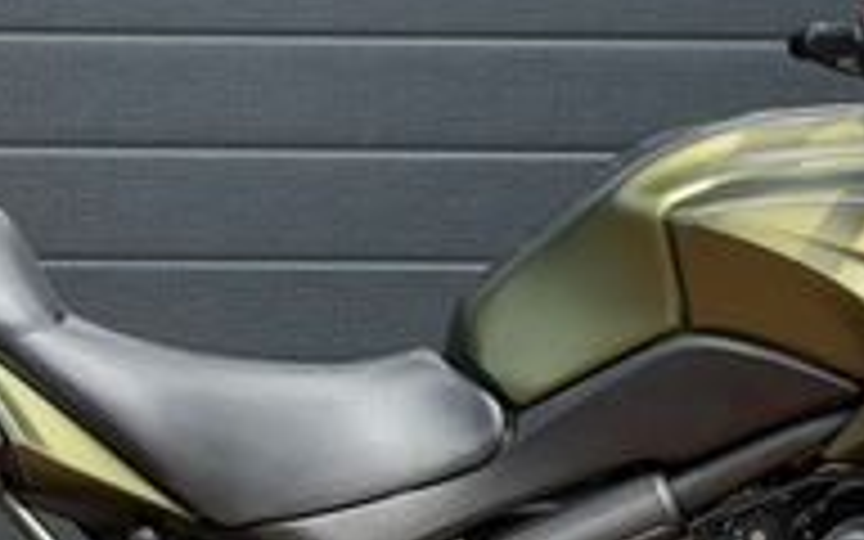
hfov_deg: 12.3
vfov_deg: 7.7
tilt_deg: -12.7
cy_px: 477
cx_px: 477
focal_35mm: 170
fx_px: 4003
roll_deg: -0.4
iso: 80
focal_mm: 6.76
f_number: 1.78
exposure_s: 1/1980
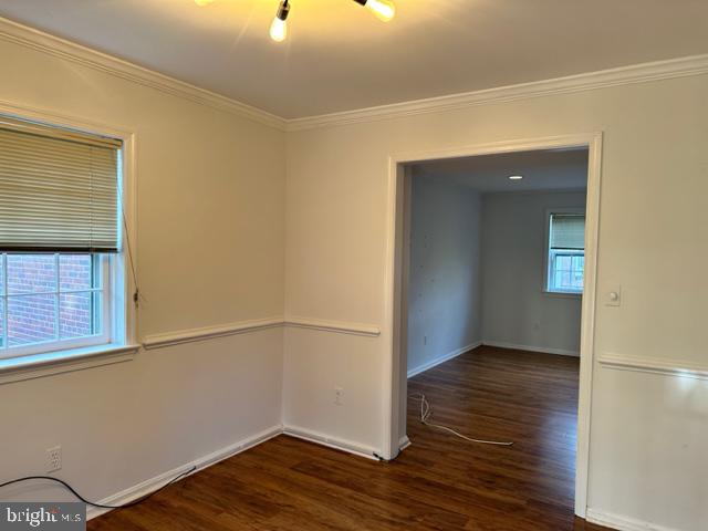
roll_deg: -1.3
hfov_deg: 71.6
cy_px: 266
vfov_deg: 56.8
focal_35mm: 24
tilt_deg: -2.3
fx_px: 491
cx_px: 354
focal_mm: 6.86
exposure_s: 1/60
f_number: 1.78
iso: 125
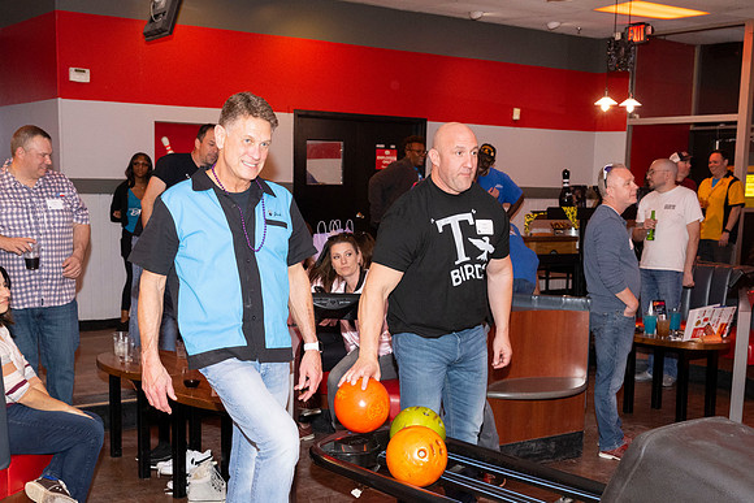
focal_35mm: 48
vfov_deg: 27.9
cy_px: 355
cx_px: 377
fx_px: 1004
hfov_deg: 41.2
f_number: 5.6
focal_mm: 34
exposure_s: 1/100
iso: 2000
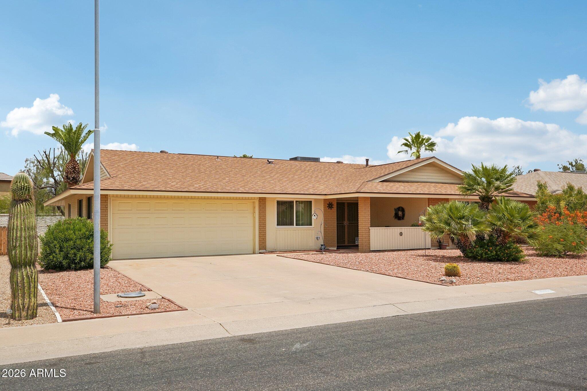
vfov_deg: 41.7
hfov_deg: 59.5
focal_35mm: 32
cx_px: 294
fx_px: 514
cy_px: 196
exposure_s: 1/2000
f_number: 8
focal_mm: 31.5
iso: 400
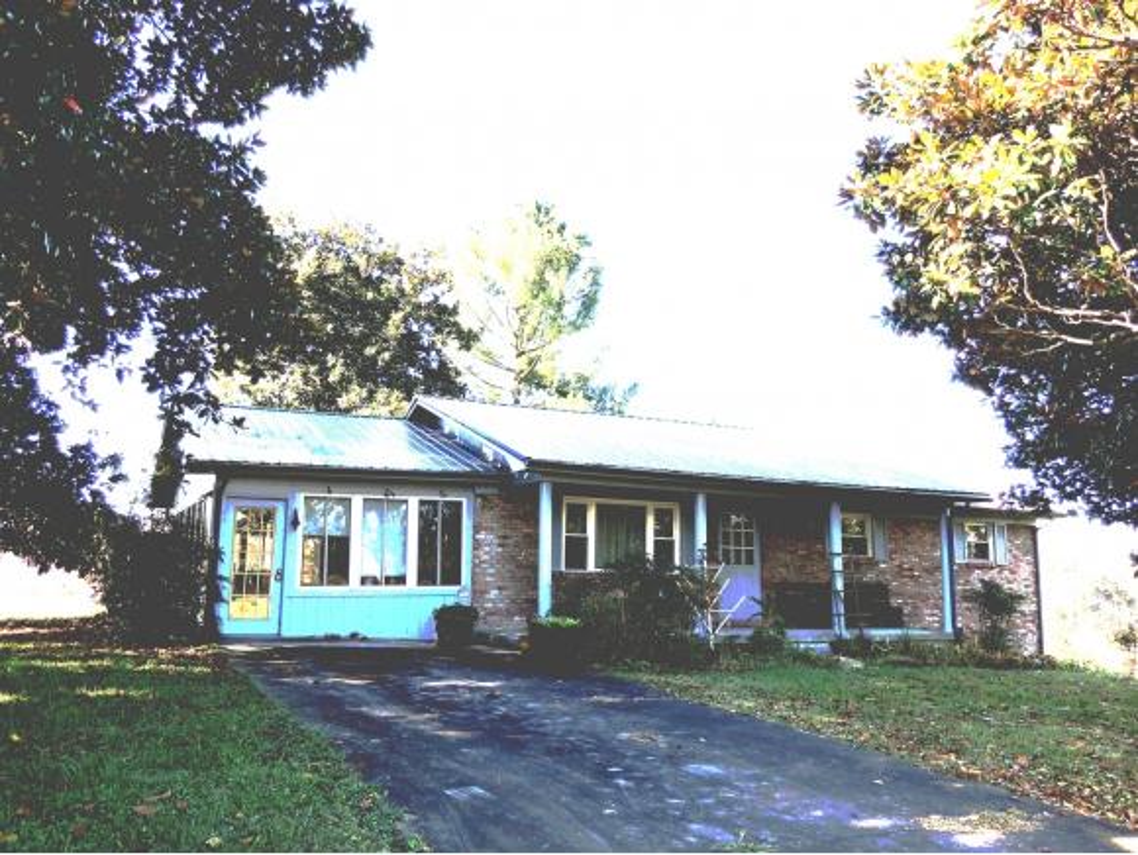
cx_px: 569
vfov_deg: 46.9
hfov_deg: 59.9
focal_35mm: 30
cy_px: 428
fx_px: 987
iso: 100
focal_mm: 5.3
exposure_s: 1/320
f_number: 3.1
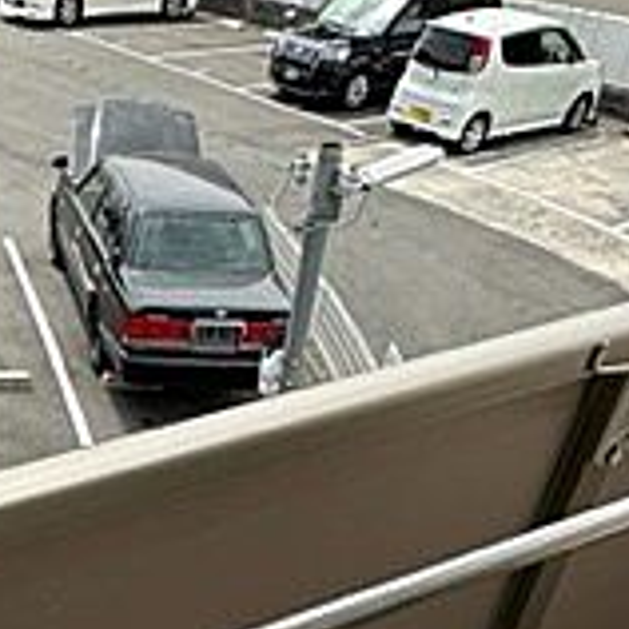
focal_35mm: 50
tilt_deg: -46.3
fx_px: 1028
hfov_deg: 31.5
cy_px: 768
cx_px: 4
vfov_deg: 29.1
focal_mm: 2.22
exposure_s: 1/749
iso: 50
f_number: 2.2
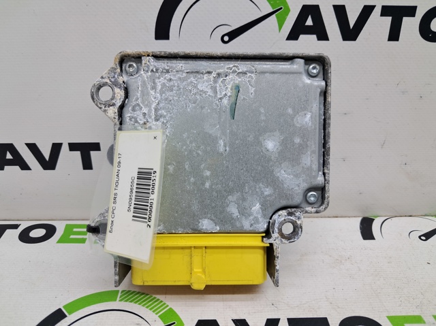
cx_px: 218
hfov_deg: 65.4
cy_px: 163
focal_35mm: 27
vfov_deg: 51.3
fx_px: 340
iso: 50
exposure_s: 1/50
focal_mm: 4
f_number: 1.8
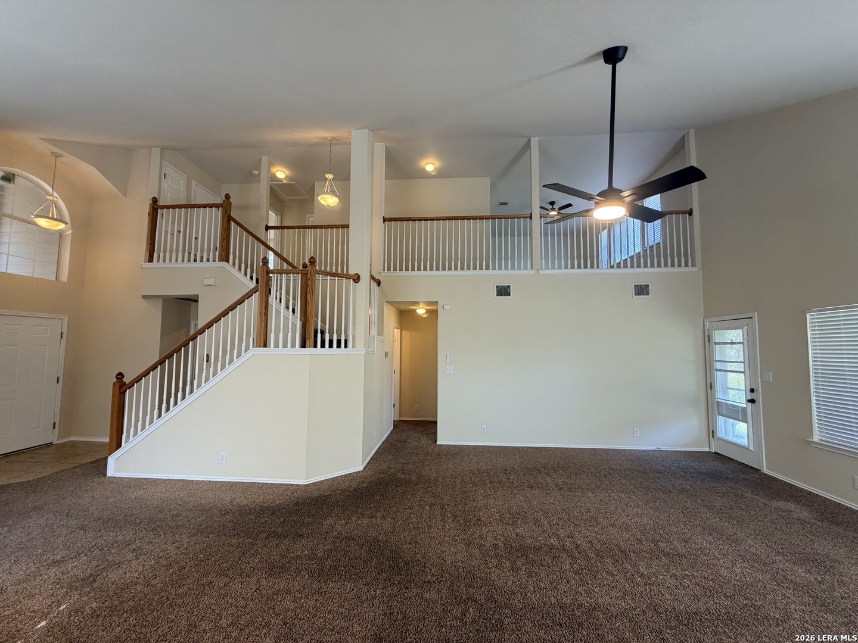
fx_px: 347
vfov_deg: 85.7
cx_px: 429
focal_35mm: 14
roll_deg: -0.7
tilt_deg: +4.8
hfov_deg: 102.1
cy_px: 322
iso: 200
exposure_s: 1/111
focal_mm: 2.22
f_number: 2.2
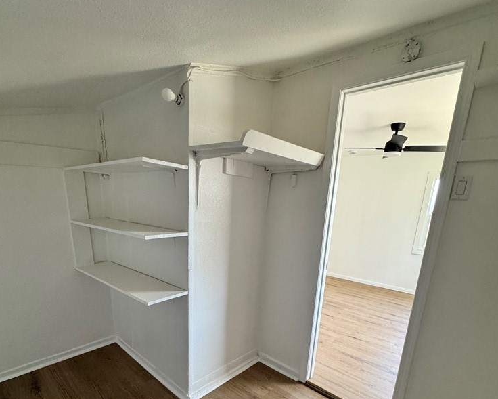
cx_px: 246
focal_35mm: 19
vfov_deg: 68.2
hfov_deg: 83.3
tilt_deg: -15.3
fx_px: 280
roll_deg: -2.4
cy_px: 277
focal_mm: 2.22
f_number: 2.2
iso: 320
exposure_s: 1/99
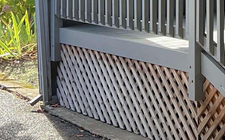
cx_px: 299
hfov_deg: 15.7
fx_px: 773
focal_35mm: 126
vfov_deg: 10.1
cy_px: -54
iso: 40
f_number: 1.5
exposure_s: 1/175
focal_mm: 5.7
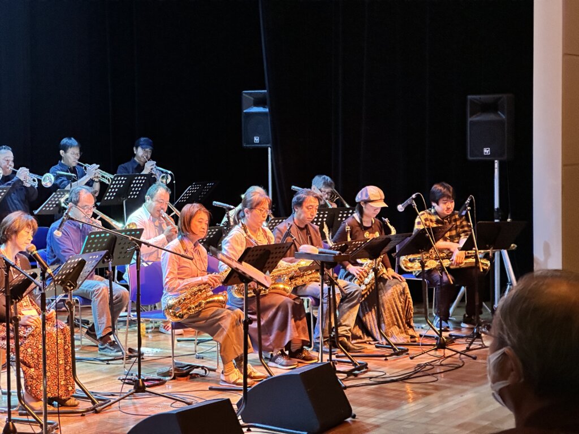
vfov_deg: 19.1
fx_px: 1288
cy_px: 217
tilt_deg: -3.5
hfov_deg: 25.3
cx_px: 290
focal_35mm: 77
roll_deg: +1.1
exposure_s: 1/25
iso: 1250
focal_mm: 9
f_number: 2.8
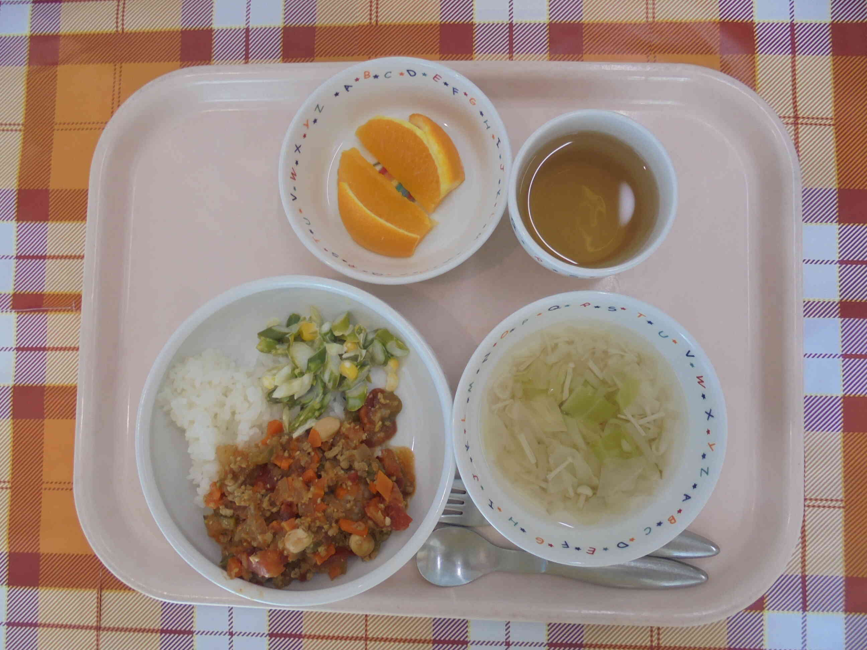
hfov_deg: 67.3
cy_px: 325
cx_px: 434
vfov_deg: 53.1
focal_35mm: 26
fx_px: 651
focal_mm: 4.6
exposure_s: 1/40
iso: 100
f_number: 3.5
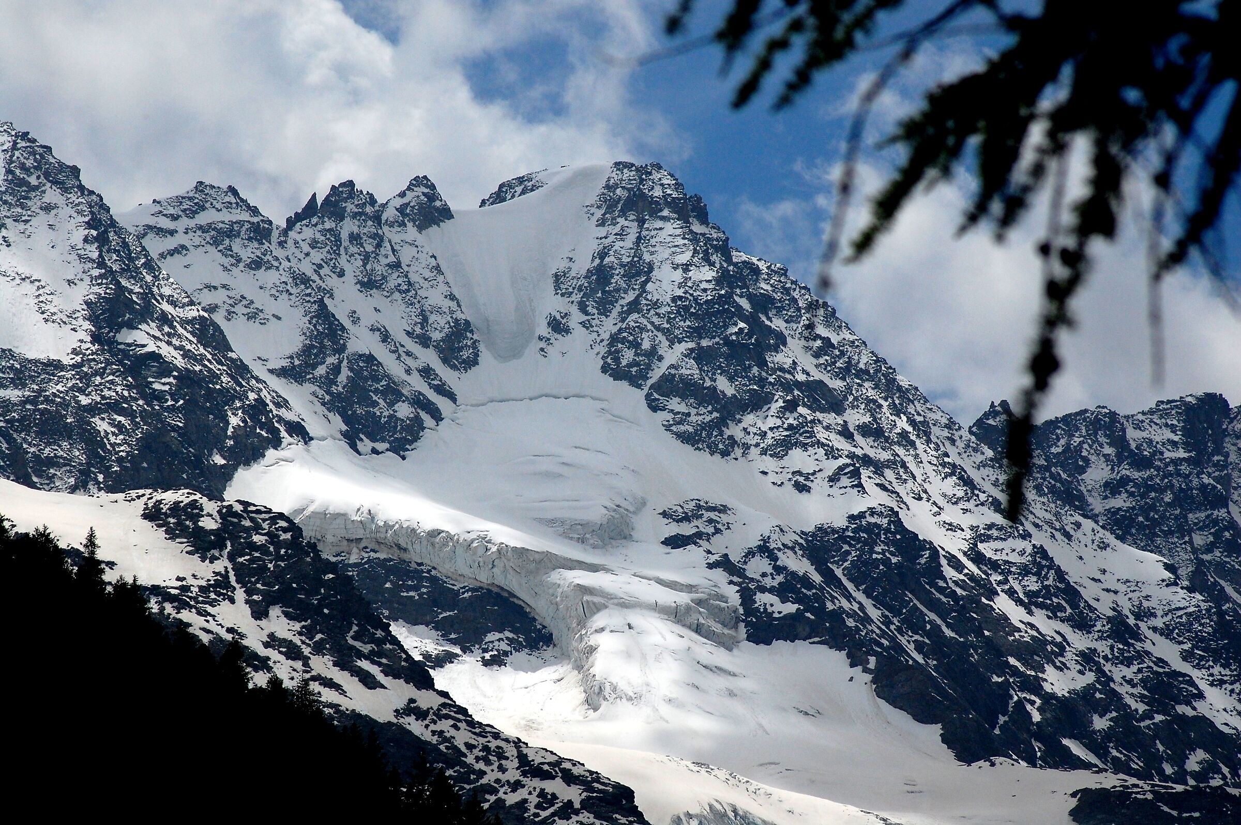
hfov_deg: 8.1
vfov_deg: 5.4
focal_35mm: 255
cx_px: 620
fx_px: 8783
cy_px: 412
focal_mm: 170
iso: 400
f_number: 9
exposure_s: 1/4000
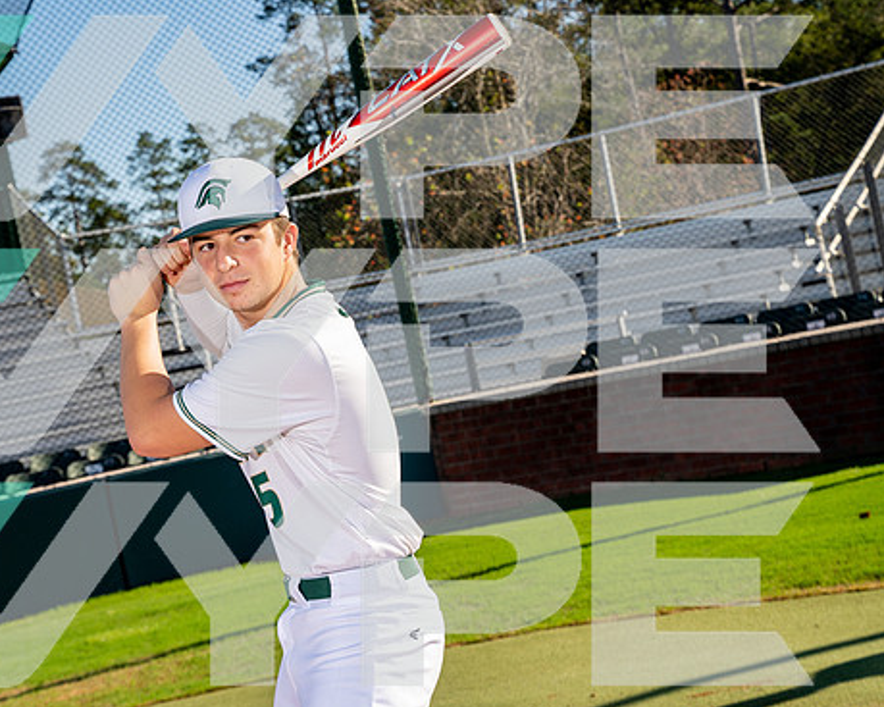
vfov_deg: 18.5
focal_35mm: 83
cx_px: 329
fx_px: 2171
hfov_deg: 23.0
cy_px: 352
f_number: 7.1
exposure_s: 1/250
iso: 100
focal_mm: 70
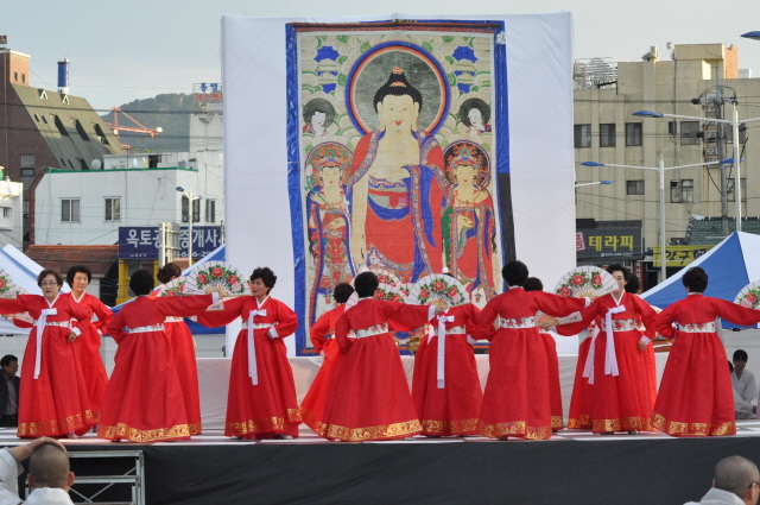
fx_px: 6325
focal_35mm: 300
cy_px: 252
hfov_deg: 6.9
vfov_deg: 4.6
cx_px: 380
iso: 2000
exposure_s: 1/1000
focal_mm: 200
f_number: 7.1
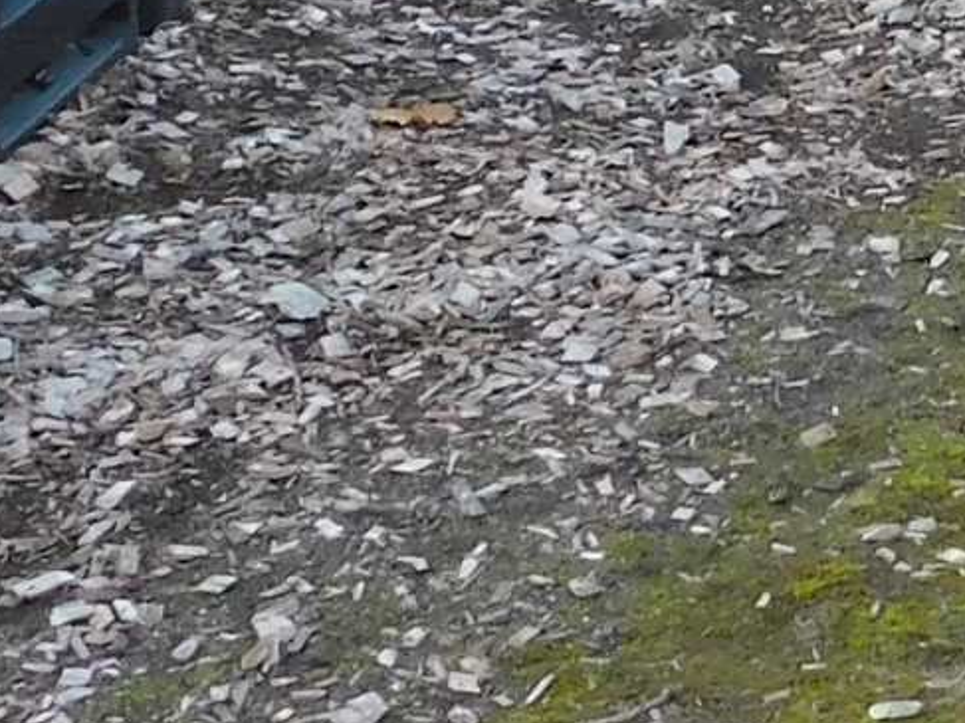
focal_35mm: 145
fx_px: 4041
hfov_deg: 12.9
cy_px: -786
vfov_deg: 9.5
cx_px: 1447
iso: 125
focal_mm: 4
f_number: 3
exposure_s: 1/60
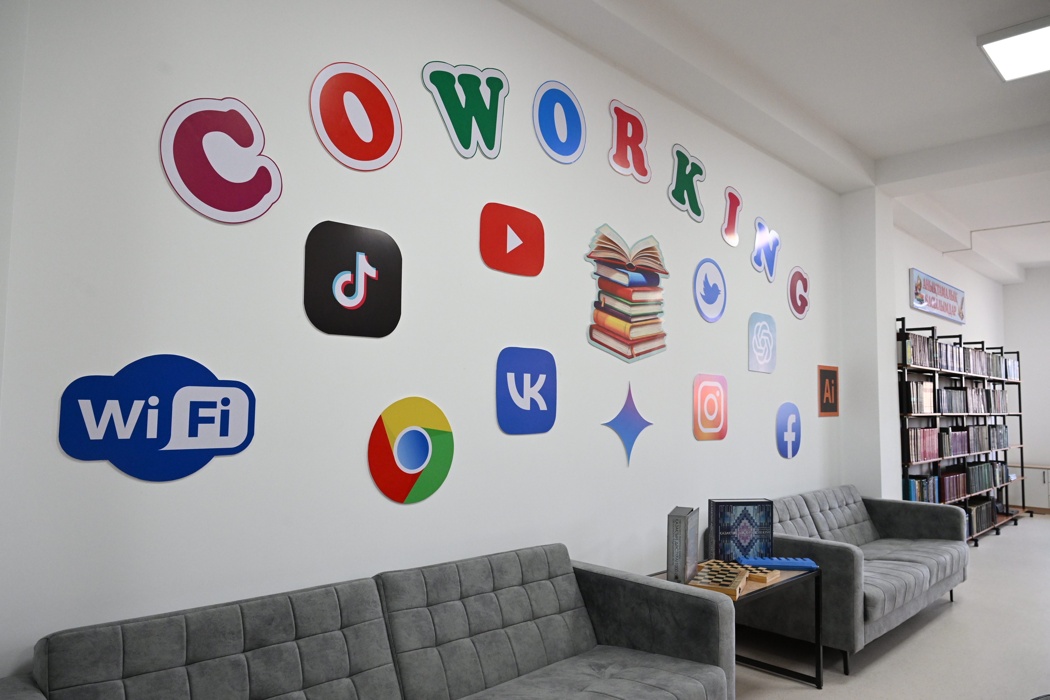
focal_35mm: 24
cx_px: 525
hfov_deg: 73.7
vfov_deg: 53.1
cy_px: 350
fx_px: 700
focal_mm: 24
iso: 3200
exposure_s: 1/250
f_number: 6.3
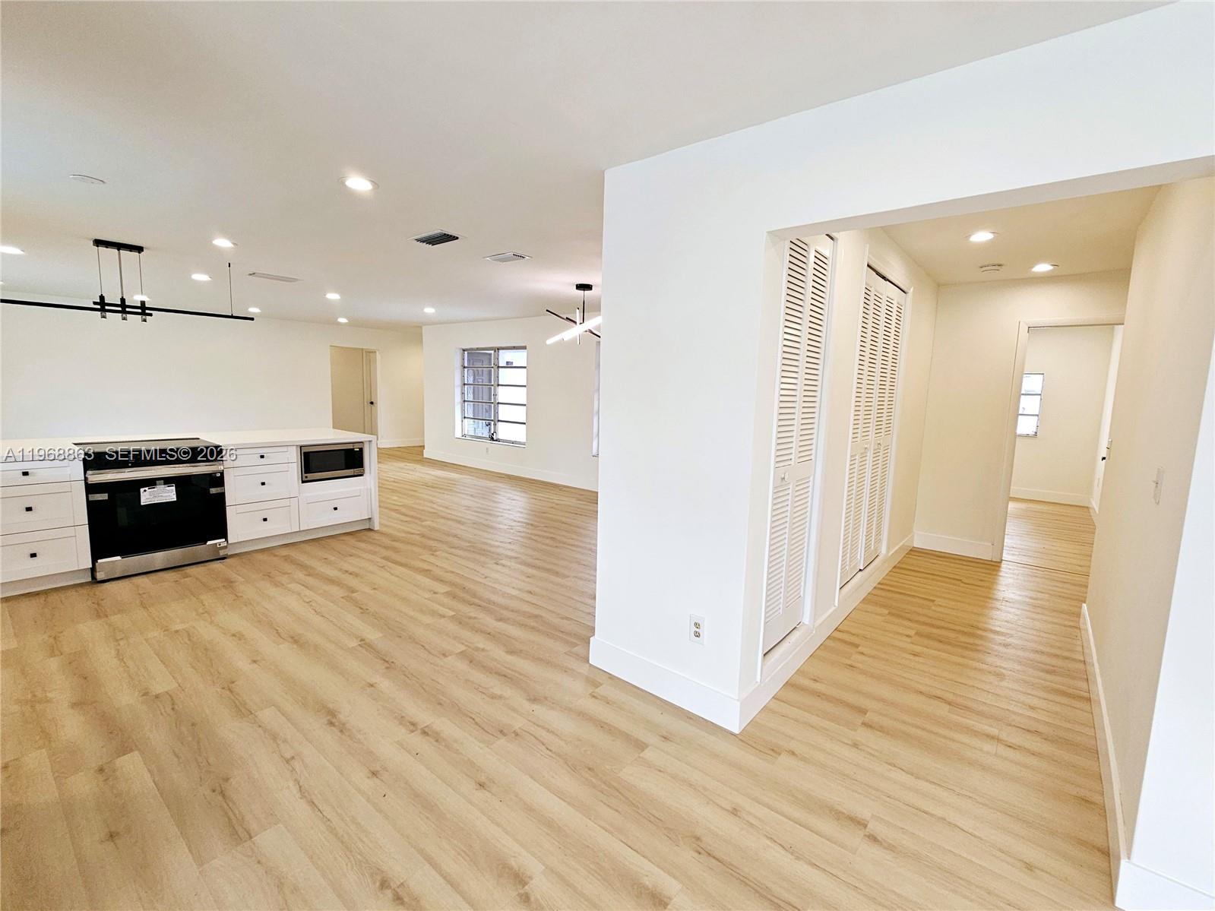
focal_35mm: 13
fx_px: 456
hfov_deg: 106.2
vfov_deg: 89.9
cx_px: 608
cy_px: 456
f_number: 2.2
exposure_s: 1/120
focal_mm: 2.2
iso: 64
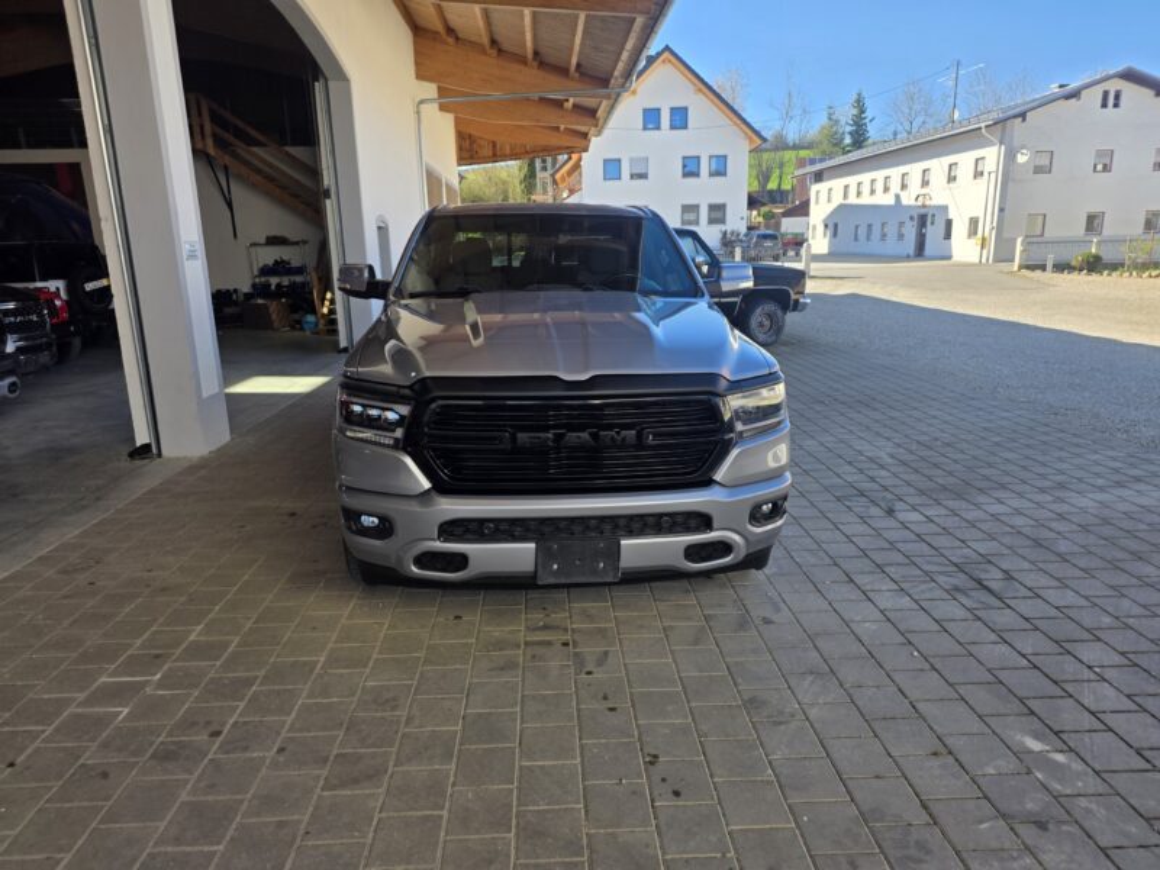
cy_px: 435
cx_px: 580
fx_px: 771
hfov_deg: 73.9
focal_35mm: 23
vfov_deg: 58.9
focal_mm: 6.25
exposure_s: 1/2088
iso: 80
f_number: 1.7
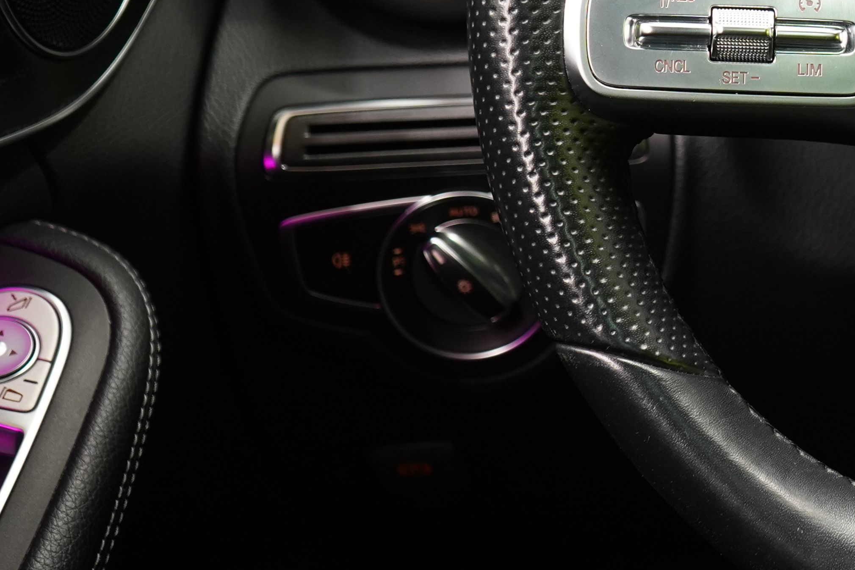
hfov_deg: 18.0
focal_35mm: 104
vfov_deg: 13.0
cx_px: 1203
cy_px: -17
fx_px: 2470
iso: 1250
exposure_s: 1/20
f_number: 5
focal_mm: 35
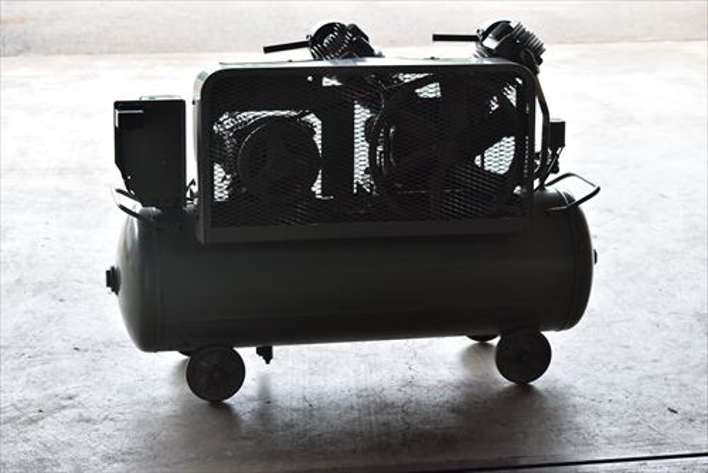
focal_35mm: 93
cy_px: 236
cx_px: 354
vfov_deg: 14.7
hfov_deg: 21.9
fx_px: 1830
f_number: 6.3
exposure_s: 1/500
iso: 1250
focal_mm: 62
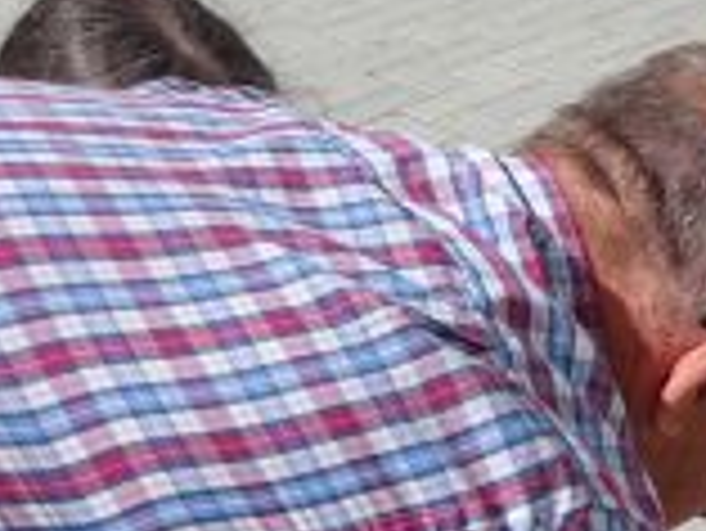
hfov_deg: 19.3
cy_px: 461
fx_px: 1919
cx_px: 913
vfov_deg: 15.6
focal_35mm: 94
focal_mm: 8.8
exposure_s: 1/800
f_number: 5
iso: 125
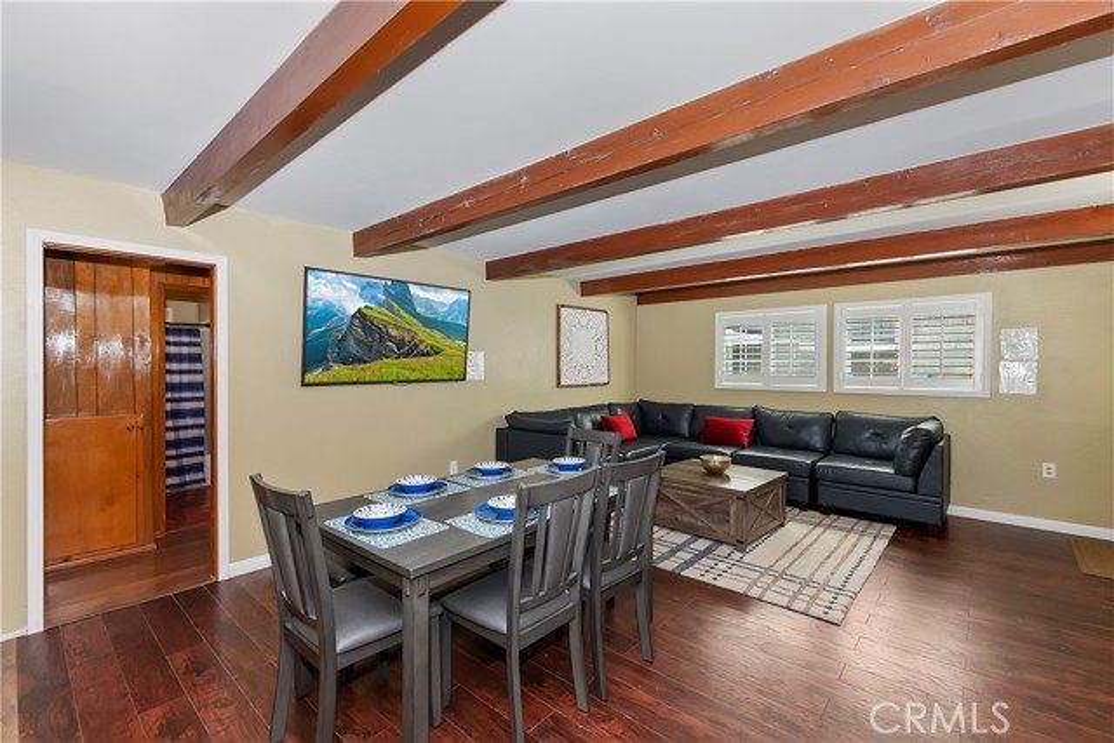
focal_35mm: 15
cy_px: 372
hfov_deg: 100.4
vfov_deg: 77.4
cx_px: 557
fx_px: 464
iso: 400
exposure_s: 1/30
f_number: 8
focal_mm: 10
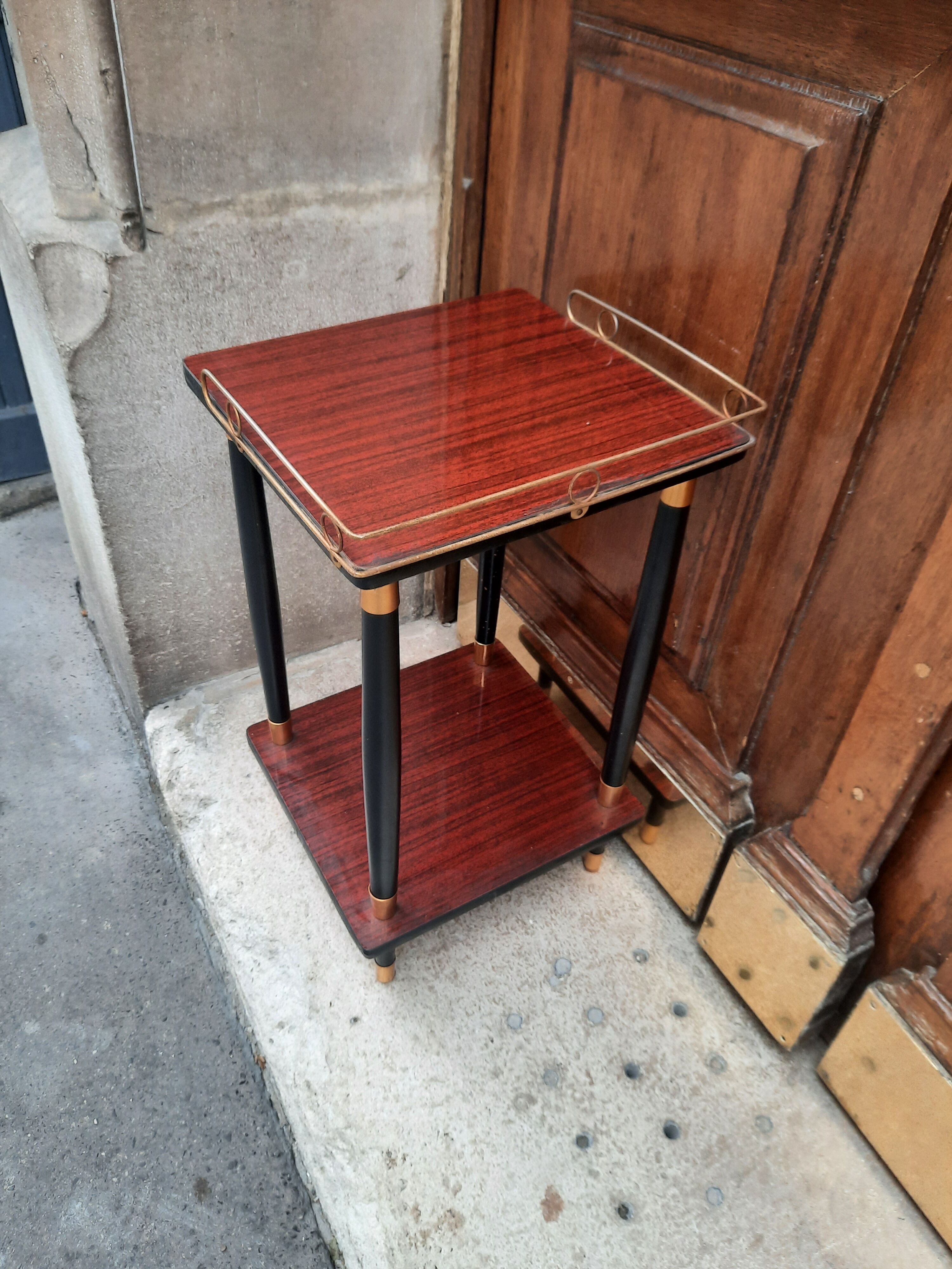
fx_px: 917
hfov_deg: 54.9
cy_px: 634
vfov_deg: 69.4
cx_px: 476
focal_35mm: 25
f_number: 2
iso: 125
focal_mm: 4.6
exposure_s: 1/60
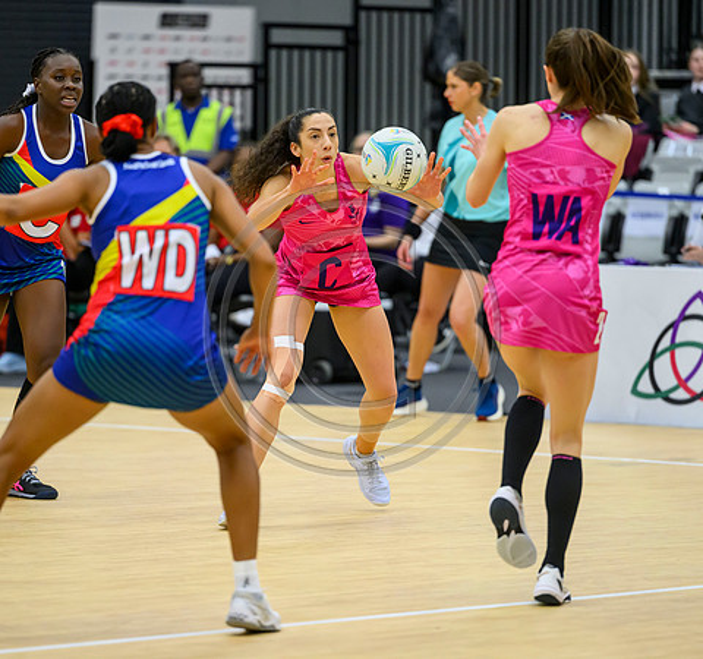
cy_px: 314
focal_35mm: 258
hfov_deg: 7.0
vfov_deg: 6.6
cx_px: 291
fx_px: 5748
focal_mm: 200
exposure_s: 1/1000
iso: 4000
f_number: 2.8
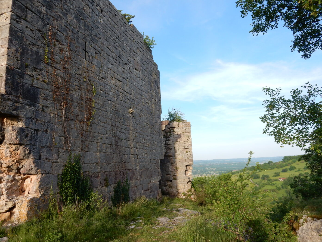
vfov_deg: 54.9
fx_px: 233
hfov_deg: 69.4
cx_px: 161
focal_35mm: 25
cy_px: 121
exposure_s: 1/400
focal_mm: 4.5
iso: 125
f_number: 3.7
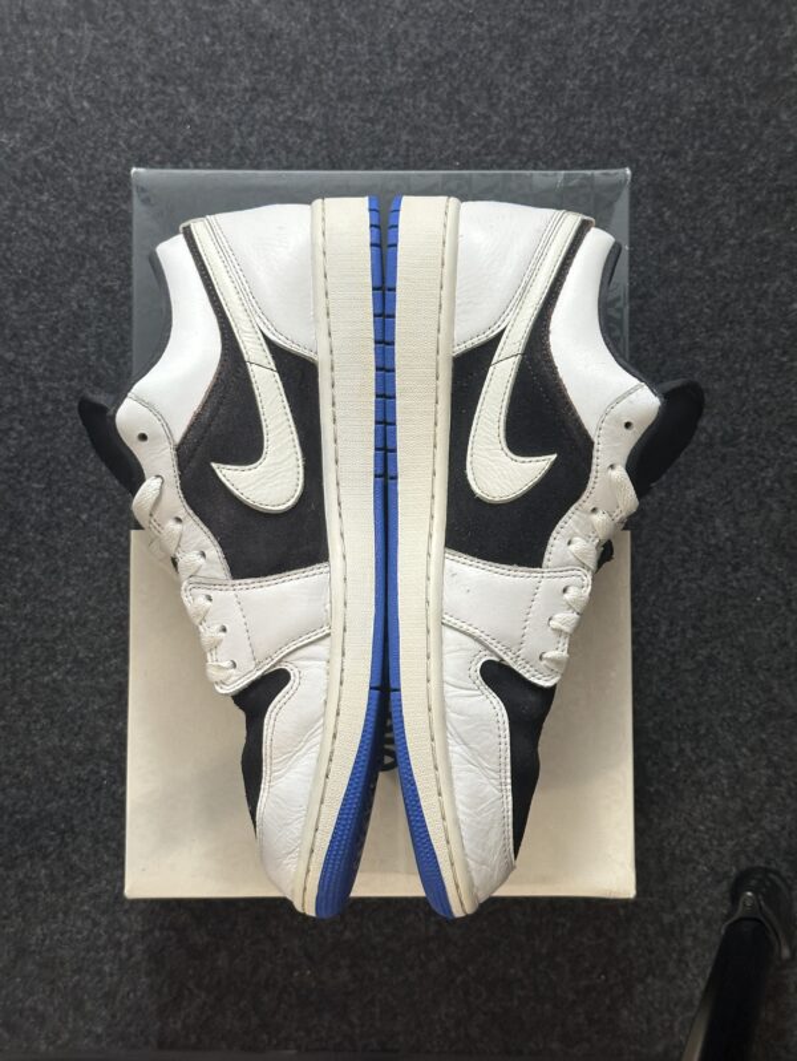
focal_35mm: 48
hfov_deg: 30.3
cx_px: 398
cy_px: 530
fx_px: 1472
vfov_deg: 39.6
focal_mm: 6.86
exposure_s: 1/50
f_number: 1.78
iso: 200
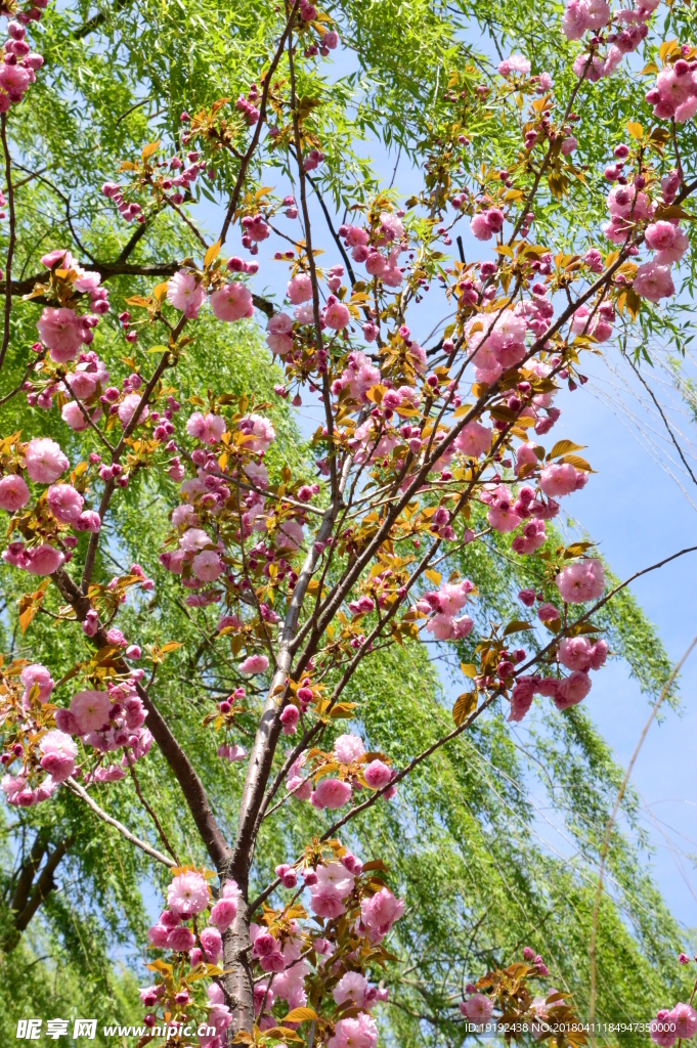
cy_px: 524
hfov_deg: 15.7
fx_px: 2531
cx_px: 348
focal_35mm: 87
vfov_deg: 23.4
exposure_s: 1/250
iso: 640
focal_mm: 58
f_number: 20
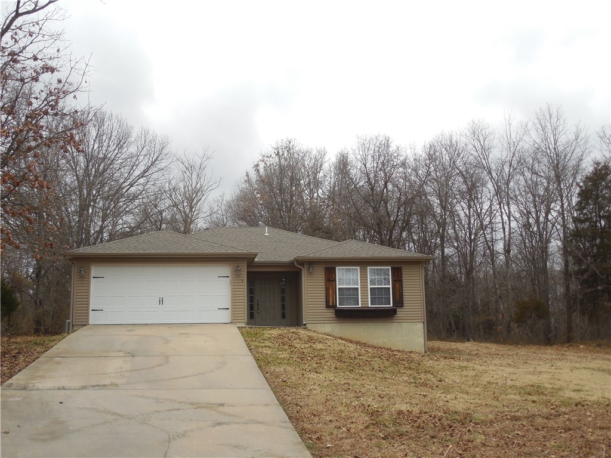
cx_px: 306
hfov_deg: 43.9
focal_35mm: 43
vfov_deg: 33.6
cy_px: 229
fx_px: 759
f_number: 3.9
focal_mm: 7.8
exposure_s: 1/160
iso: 125
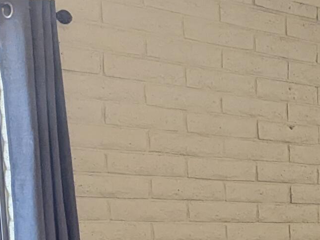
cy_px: 435
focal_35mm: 111
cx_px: 575
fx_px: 1027
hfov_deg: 15.3
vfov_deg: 12.2
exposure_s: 1/60
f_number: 1.85
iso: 1843
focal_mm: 6.81
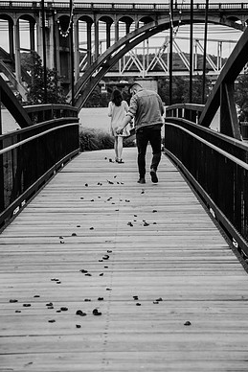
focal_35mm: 87
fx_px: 898
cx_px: 126
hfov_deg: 15.7
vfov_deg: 23.4
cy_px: 191
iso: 320
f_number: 4
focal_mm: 75
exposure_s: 1/800
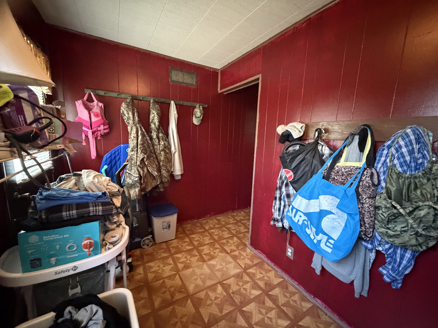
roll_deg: -2.5
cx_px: 219
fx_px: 177
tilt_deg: -7.8
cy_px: 164
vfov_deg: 85.7
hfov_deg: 102.1
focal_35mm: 14
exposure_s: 1/40
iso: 1250
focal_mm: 2.22
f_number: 2.2
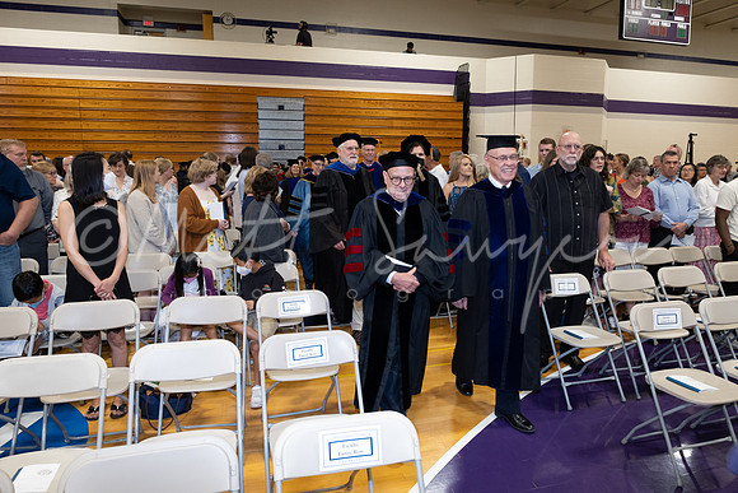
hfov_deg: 73.7
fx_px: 492
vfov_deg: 53.2
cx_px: 369
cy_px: 246
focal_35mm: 24
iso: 1250
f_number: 5
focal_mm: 16
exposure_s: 1/80
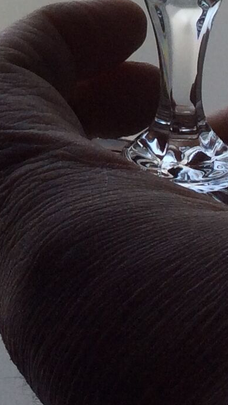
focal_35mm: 131
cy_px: -150
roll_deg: +6.5
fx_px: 1410
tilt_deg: -14.3
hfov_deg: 8.9
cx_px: -175
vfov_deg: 15.4
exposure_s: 1/256
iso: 32
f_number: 2.4
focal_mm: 3.3
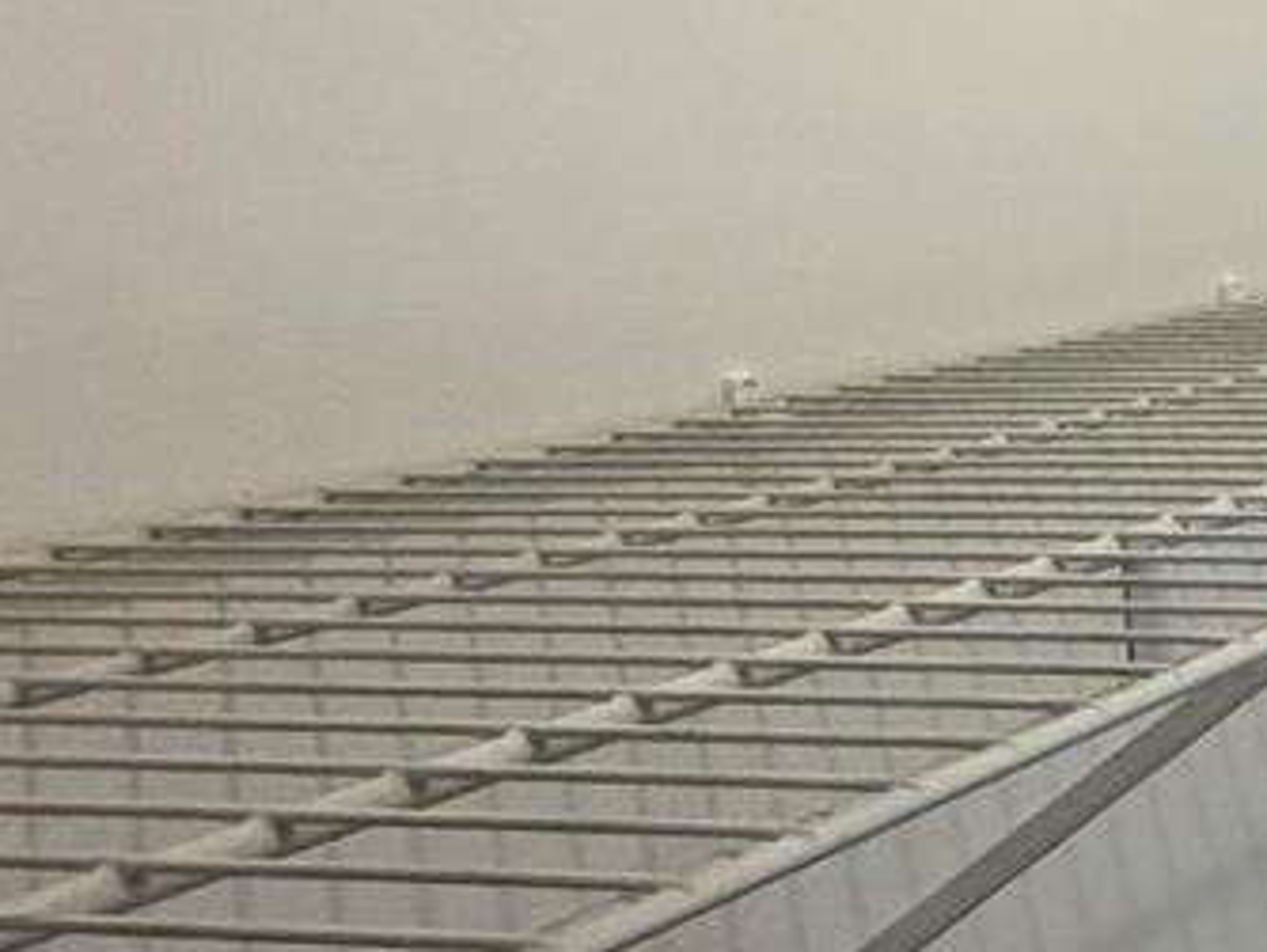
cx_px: 2473
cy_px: 322
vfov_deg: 21.9
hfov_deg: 19.0
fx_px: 2454
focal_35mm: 67
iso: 200
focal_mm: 2.22
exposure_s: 1/120
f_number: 2.2
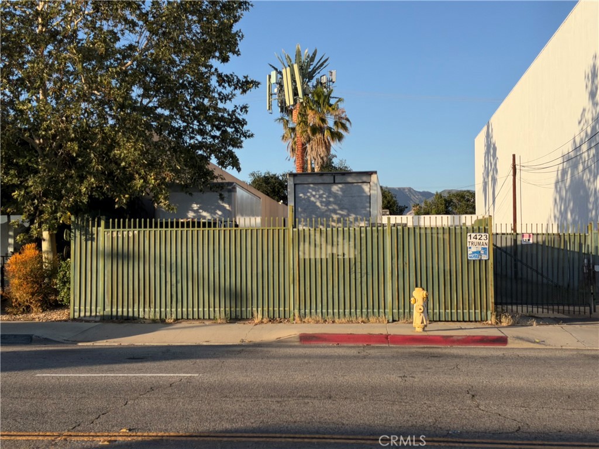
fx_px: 831
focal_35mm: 48
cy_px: 224
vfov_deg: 30.3
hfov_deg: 39.7
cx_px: 300
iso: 64
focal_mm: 6.76
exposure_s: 1/5587
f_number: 1.78
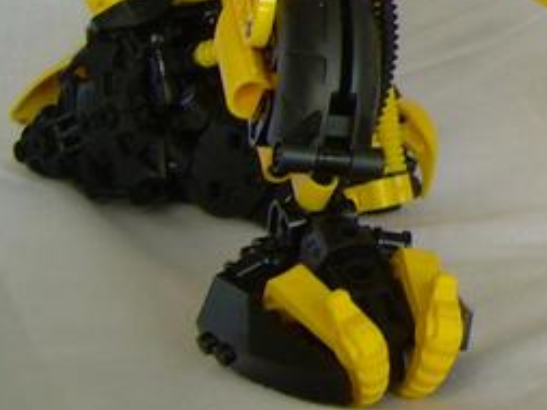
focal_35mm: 120
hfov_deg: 15.1
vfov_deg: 12.0
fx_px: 1897
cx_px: 839
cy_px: -106
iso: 50
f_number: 2.8
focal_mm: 6.3
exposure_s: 1/23.2
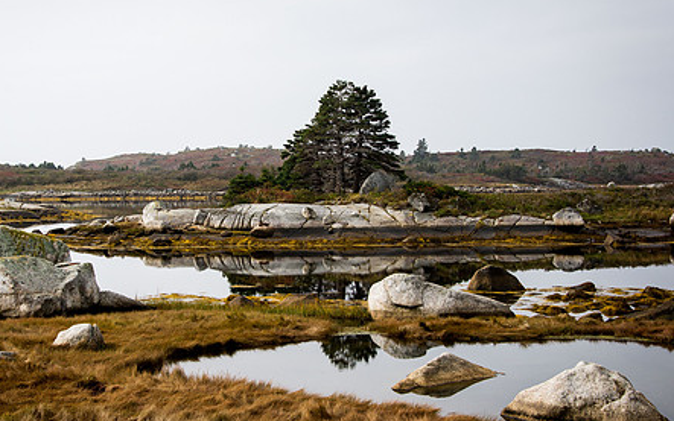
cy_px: 201
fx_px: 1323
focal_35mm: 72
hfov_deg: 28.5
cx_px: 267
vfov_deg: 18.1
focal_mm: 52
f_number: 5.6
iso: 400
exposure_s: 1/3200
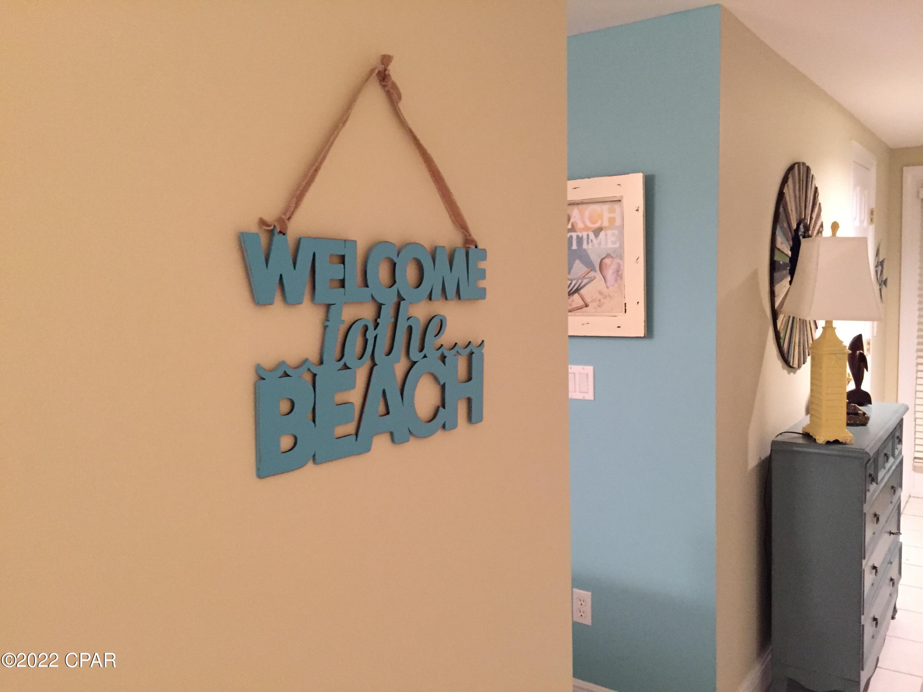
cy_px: 346
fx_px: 773
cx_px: 462
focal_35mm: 29
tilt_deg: -5.9
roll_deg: +0.8
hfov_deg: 61.7
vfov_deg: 48.2
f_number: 2.2
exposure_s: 1/15
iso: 320
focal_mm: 4.15
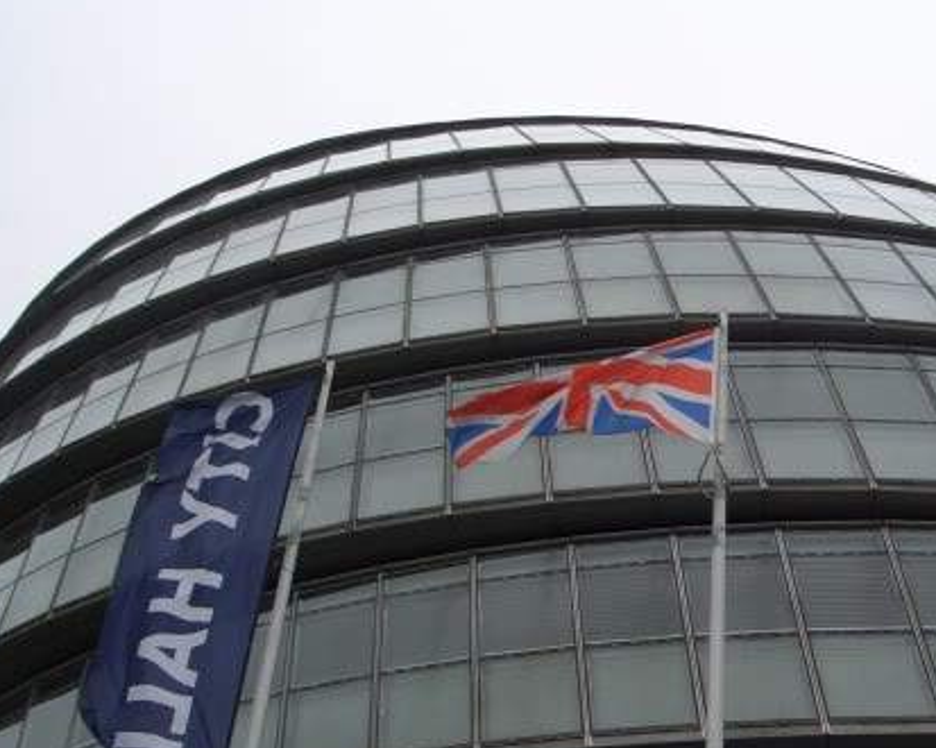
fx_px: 1634
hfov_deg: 31.6
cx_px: 666
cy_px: 447
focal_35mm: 59
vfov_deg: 25.7
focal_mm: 8
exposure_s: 1/250
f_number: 4.8
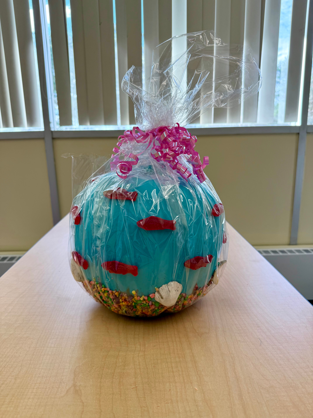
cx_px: 156
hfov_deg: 56.8
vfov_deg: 71.6
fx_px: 289
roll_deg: +0.9
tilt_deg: -13.6
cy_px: 209
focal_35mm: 24
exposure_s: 1/387
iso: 100
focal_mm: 6.76
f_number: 1.78
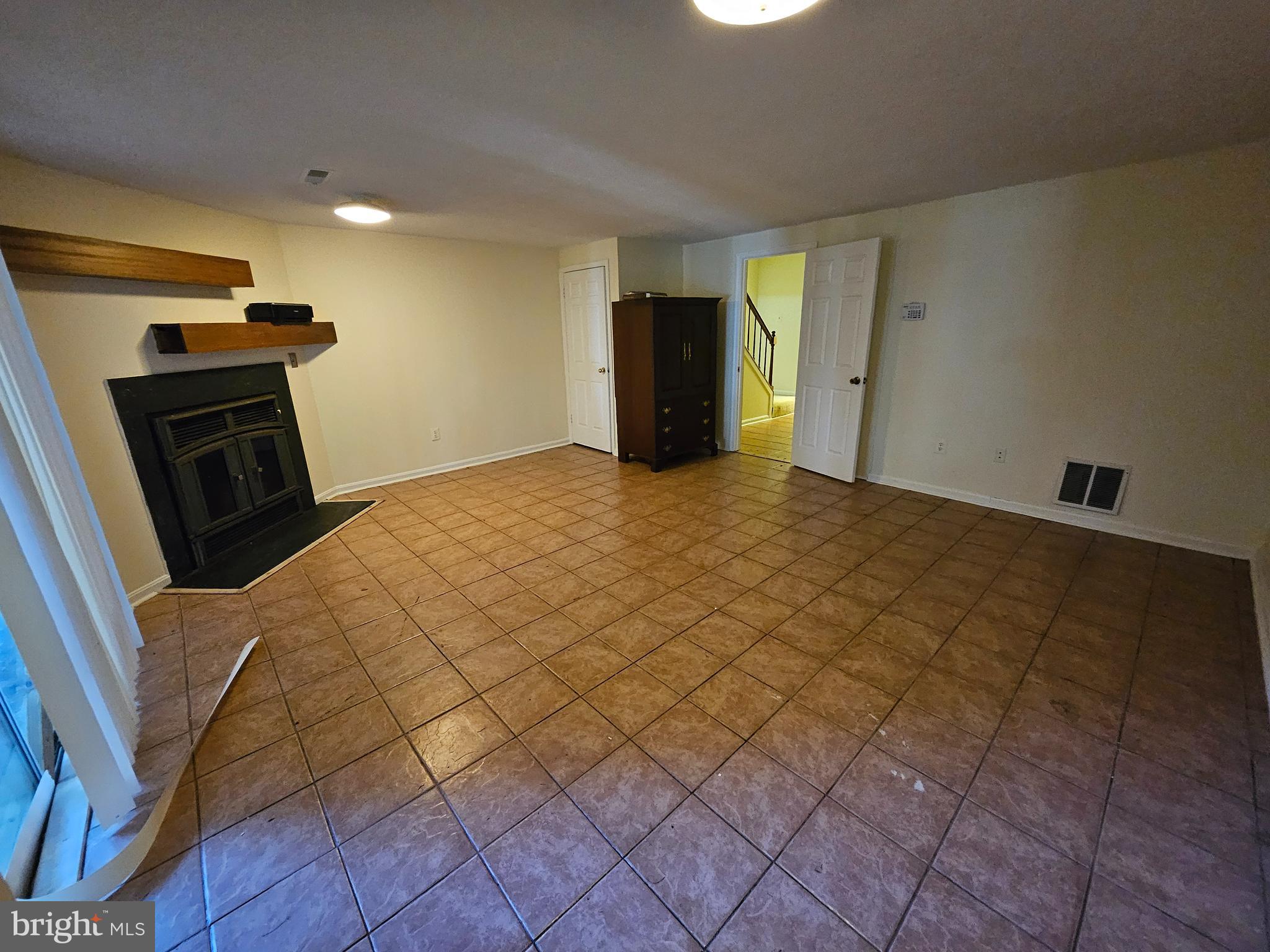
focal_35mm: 13
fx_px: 477
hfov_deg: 106.2
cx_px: 635
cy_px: 476
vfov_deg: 89.9
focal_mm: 1.74
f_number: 2.2
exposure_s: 1/24
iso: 640
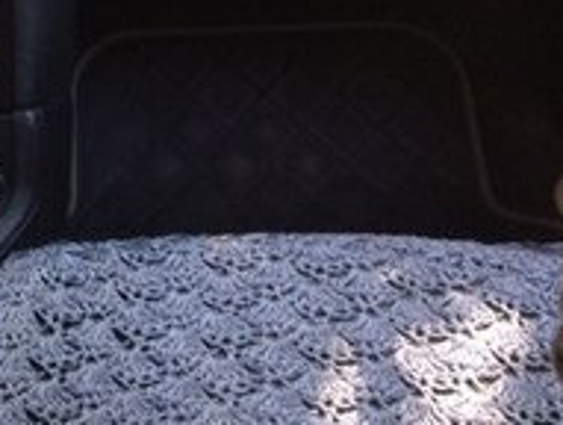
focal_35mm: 100
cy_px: -152
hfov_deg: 17.5
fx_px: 1629
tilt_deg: -22.1
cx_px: -298
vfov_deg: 14.2
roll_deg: +6.4
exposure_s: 1/33
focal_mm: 4.15
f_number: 2.2
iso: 100
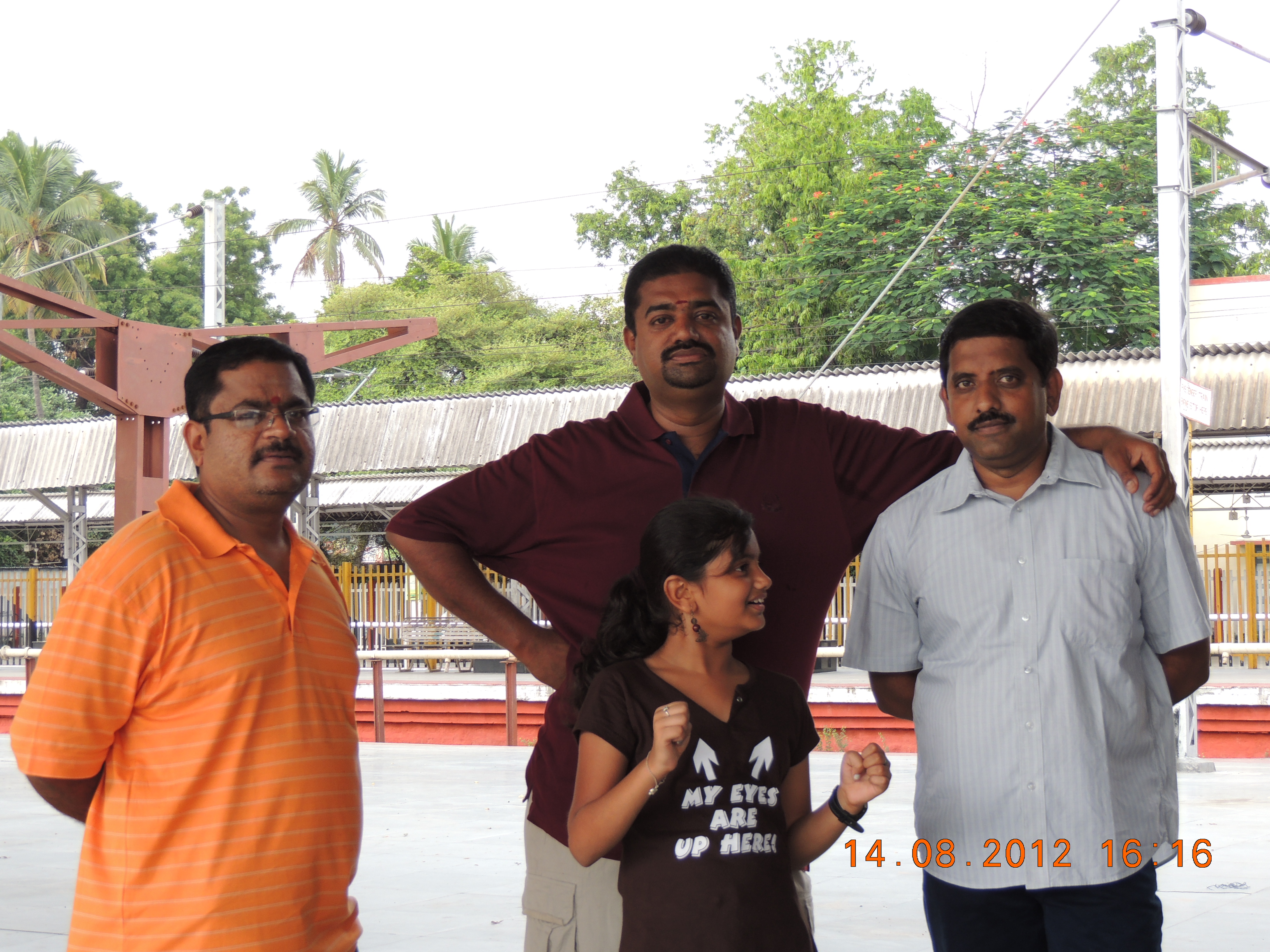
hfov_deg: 27.8
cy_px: 476
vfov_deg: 21.0
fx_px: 2568
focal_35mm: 70
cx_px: 635
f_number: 3.9
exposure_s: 1/125
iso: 100
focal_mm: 12.4
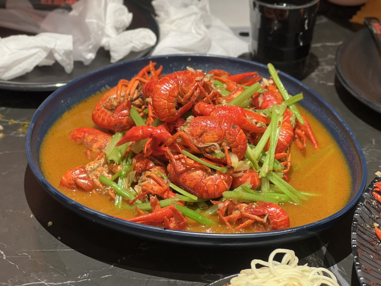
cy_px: 143
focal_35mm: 77
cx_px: 190
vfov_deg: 19.1
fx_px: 847
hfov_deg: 25.3
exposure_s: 1/33
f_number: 2.8
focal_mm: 9
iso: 250
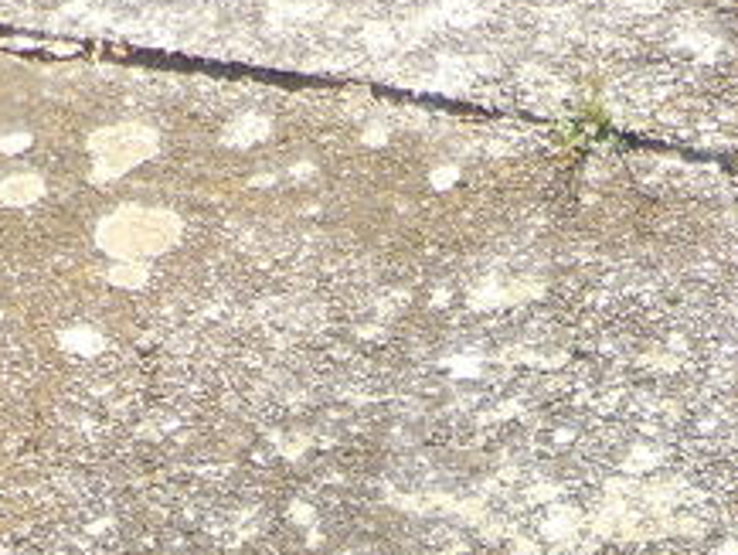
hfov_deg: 17.1
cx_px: 473
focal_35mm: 115
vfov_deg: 11.2
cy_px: 1256
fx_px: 2453
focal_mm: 4.5
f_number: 3.3
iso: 125
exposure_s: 1/400
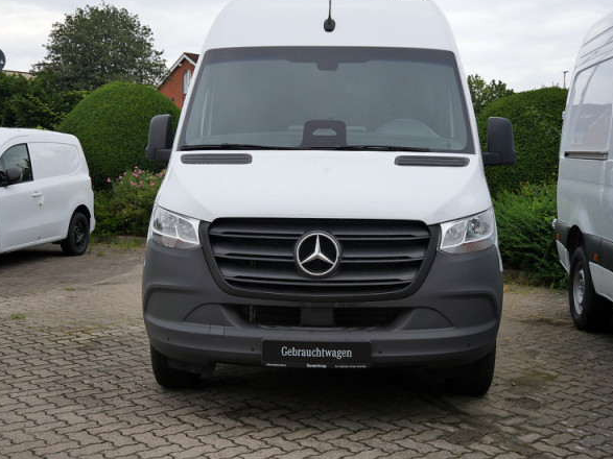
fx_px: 850
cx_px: 311
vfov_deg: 30.2
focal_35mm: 48
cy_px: 210
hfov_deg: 39.7
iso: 200
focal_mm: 22
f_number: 4.2
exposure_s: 1/400
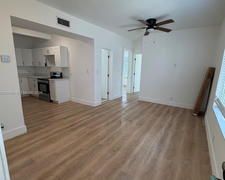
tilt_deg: -11.5
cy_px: 93
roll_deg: -1.0
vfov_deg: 70.8
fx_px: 126
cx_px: 112
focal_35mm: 19
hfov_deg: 83.3
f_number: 2.2
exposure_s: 1/120
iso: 125
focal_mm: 2.22
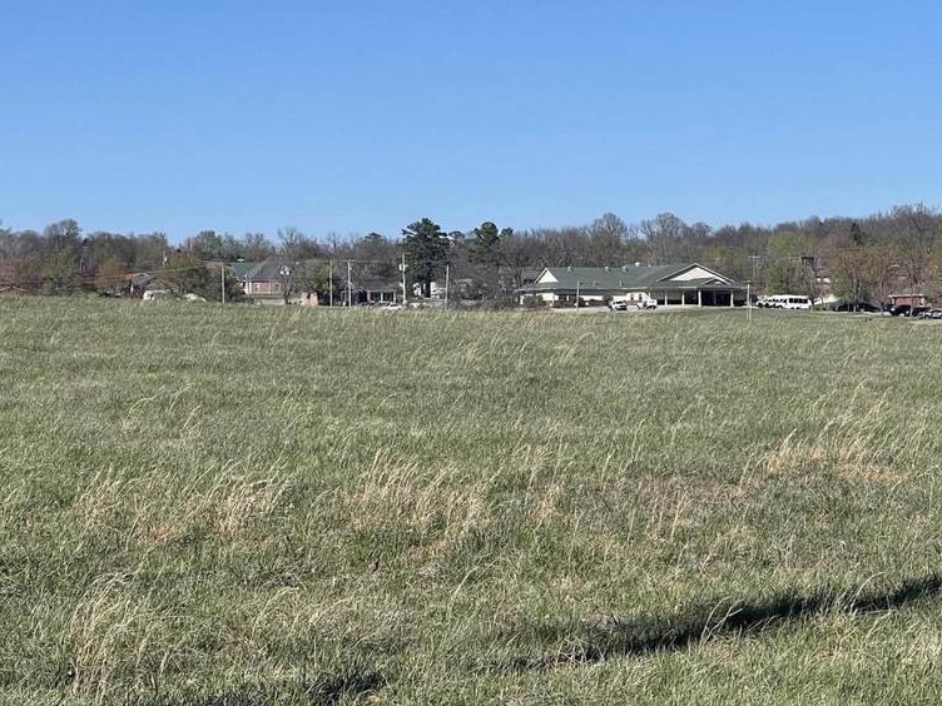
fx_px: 2966
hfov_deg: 18.0
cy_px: 187
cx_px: 586
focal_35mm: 109
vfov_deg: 13.5
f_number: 2.2
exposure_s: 1/1575
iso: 20
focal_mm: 7.5
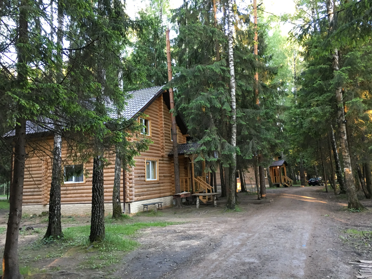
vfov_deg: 48.2
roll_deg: +1.9
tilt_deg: +7.5
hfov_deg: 61.7
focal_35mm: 29
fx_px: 312
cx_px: 186
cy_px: 140
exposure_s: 1/17
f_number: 2.2
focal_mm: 4.15
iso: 80
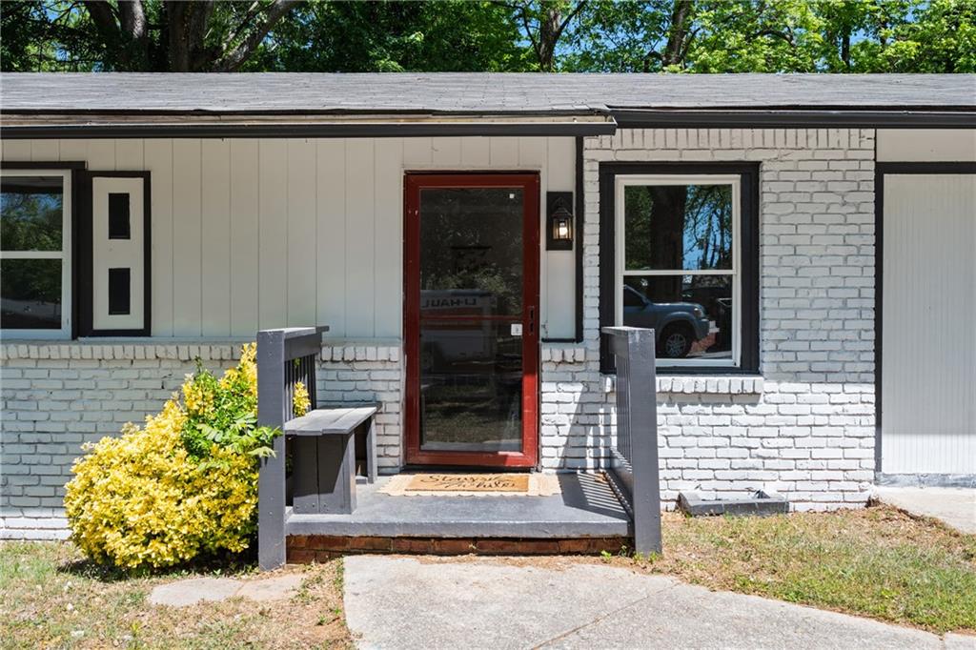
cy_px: 325
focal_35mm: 30
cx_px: 488
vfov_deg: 43.6
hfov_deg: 61.9
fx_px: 813
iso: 100
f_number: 8
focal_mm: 30
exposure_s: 1/40
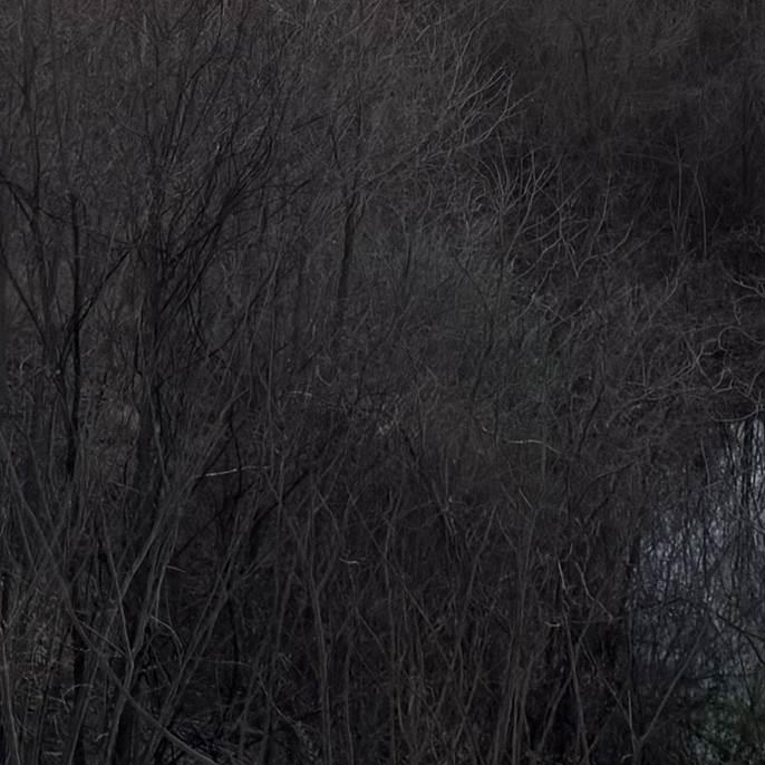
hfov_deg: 17.8
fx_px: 2375
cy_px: -142
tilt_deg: -7.4
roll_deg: -0.2
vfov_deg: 17.5
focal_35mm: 95
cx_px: 776
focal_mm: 6.76
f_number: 1.78
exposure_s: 1/217
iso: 64
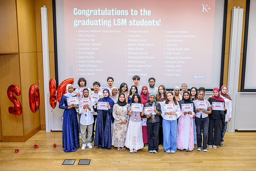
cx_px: 128
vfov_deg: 37.2
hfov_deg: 53.5
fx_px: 254
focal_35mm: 36
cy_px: 86
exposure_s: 1/200
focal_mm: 35
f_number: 2.8
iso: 1600
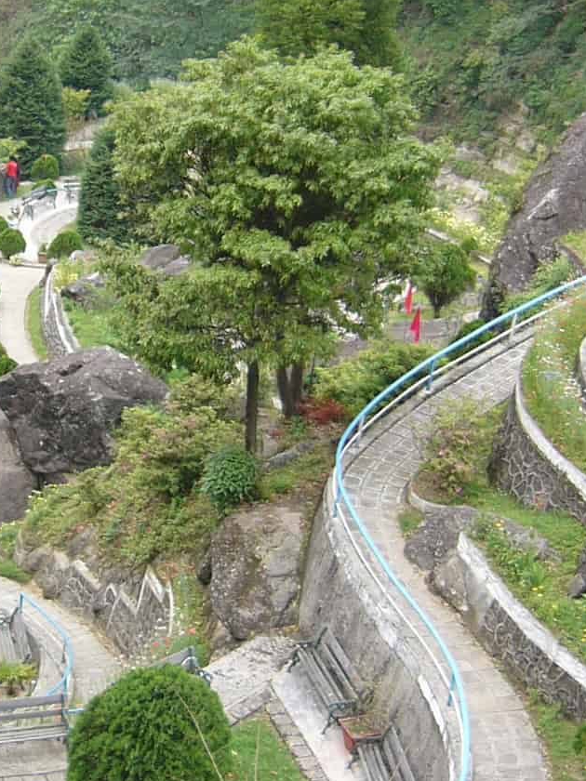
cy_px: 235
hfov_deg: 15.3
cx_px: 91
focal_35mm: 96
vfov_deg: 20.3
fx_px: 2167
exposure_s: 1/250
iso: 50
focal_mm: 5.8
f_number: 2.8
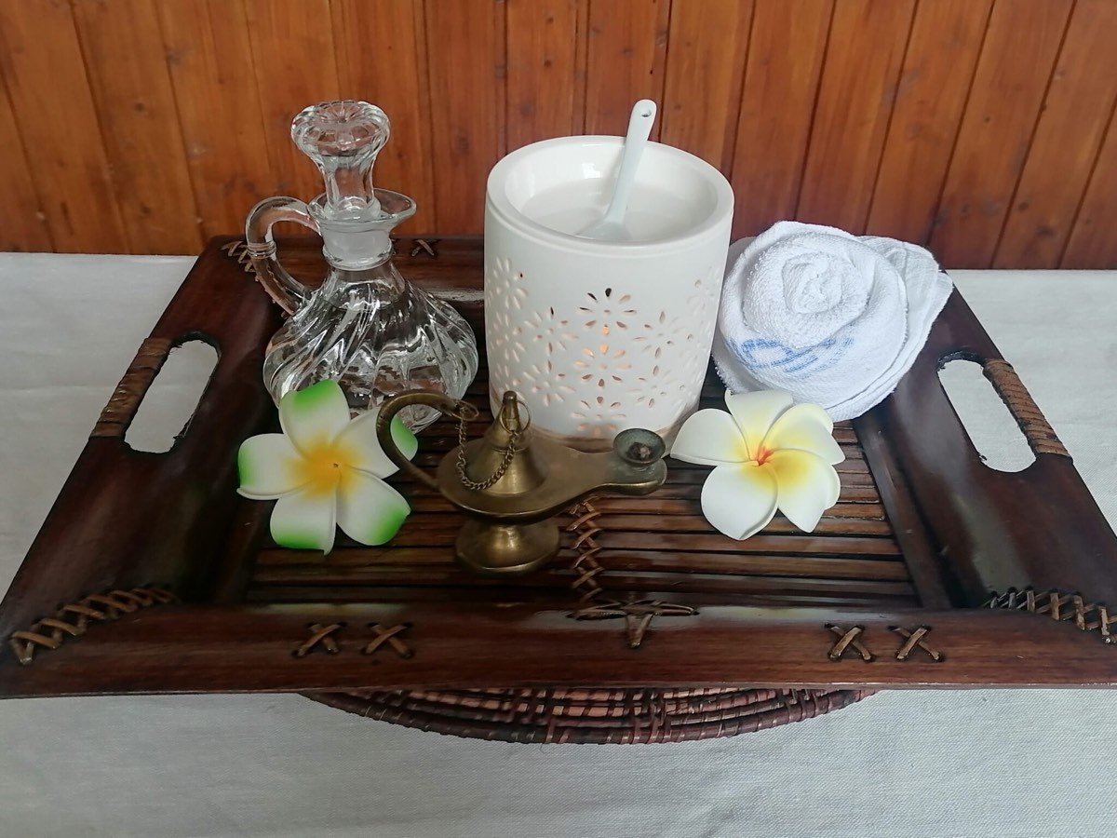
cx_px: 558
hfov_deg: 65.3
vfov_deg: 51.4
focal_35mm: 27
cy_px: 419
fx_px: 871
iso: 80
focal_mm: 5.3
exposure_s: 1/50
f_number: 1.8
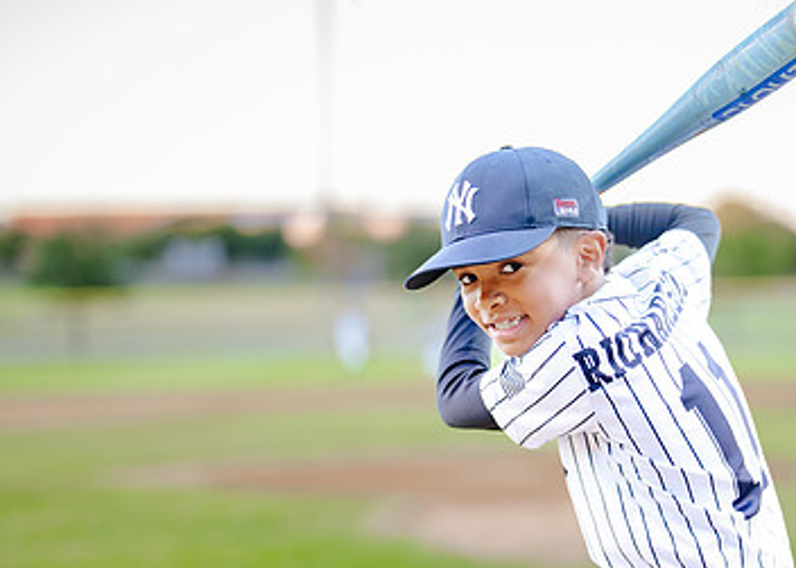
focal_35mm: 101
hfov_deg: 19.7
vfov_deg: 14.1
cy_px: 390
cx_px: 538
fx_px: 2282
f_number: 1.2
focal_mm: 50
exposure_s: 1/500
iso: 400
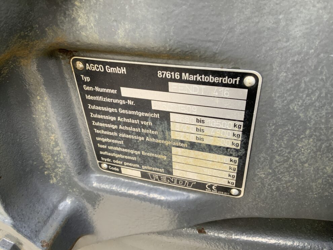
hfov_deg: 60.0
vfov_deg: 46.8
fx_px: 289
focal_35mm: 30
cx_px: 161
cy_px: 128
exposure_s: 1/122
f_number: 1.8
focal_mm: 3
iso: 50
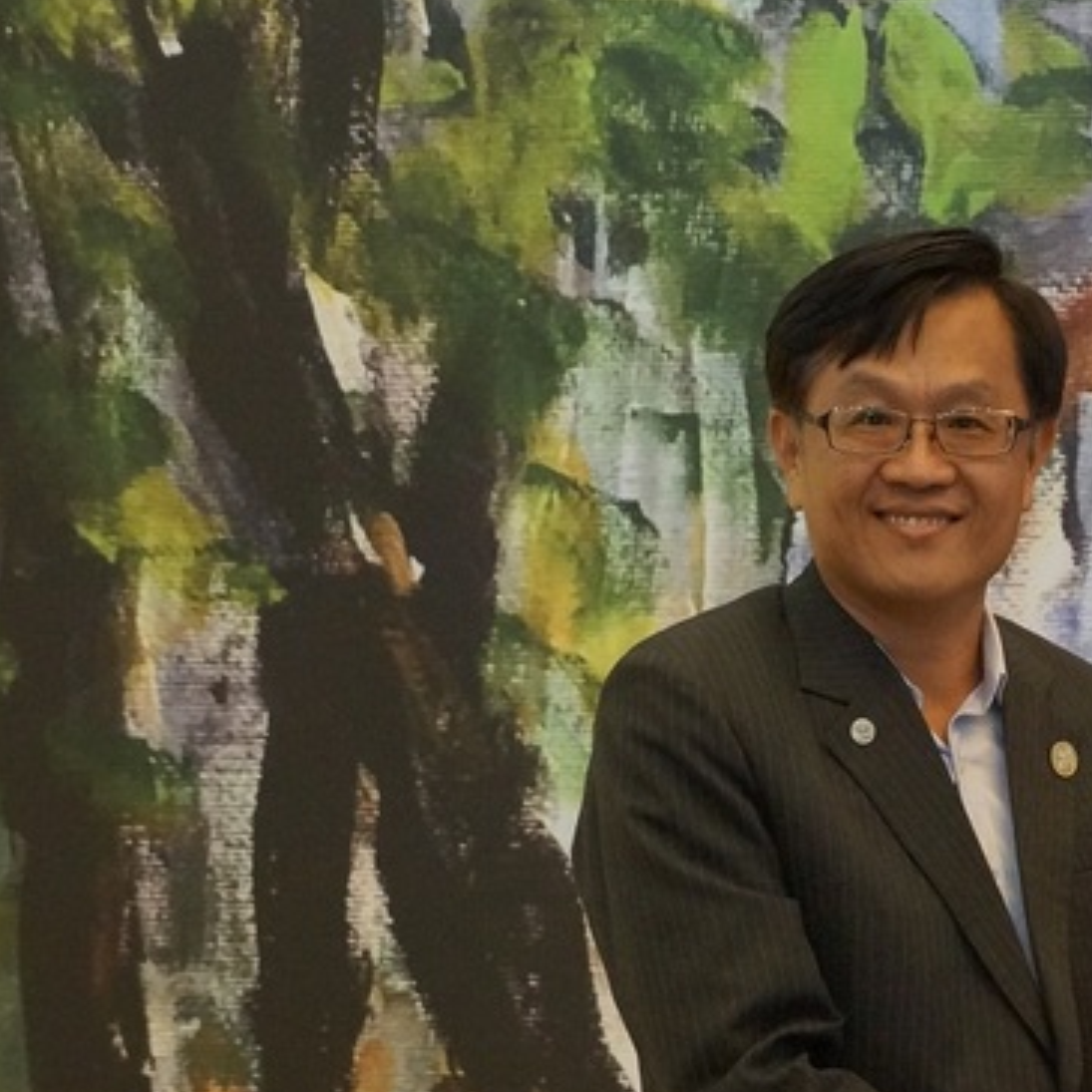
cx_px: 1176
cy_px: 746
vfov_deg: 14.2
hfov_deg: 14.0
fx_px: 4360
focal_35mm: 122
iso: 1600
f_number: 4.5
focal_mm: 35
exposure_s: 1/160
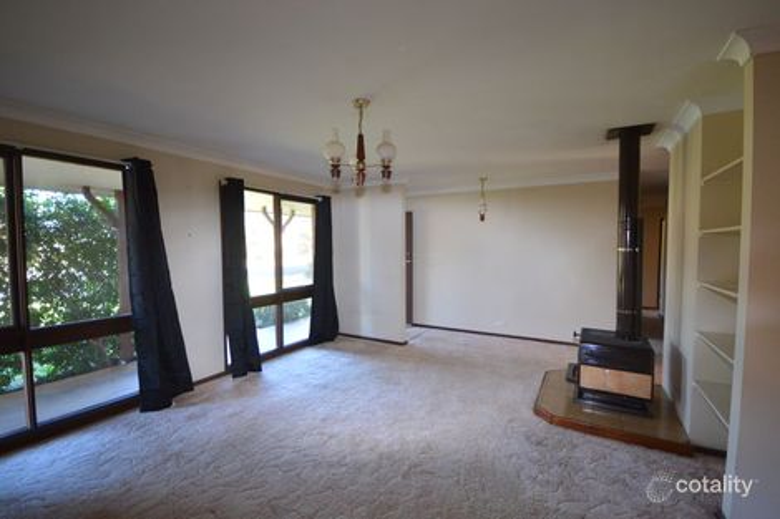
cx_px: 390
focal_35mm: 15
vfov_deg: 77.3
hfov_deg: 100.4
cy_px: 260
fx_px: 325
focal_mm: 10
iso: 900
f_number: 4
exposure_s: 1/60
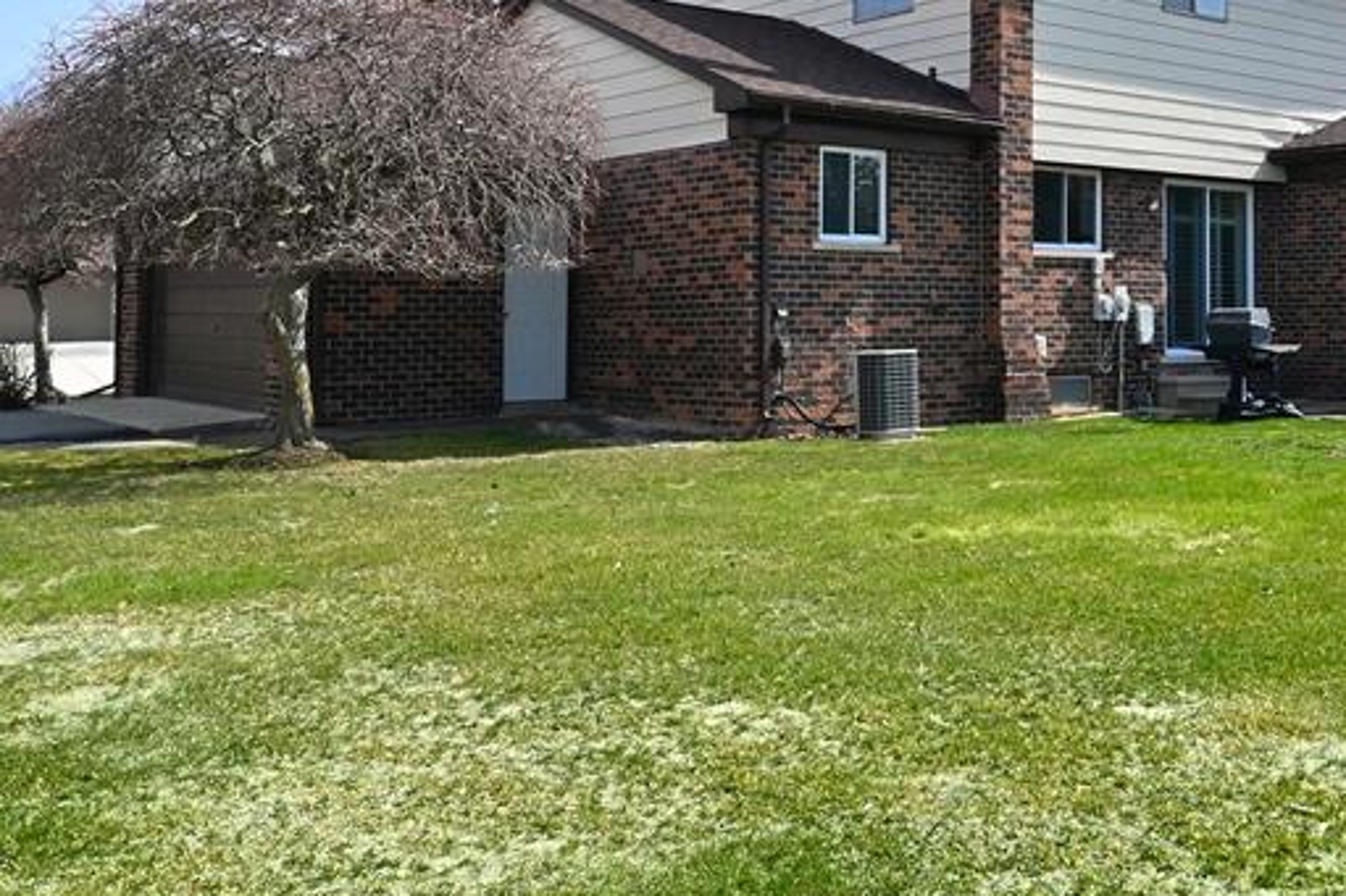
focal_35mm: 28
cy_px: 179
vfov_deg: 44.1
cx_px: 1115
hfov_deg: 59.3
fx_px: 1046
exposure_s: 1/200
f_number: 18
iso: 250
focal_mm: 14
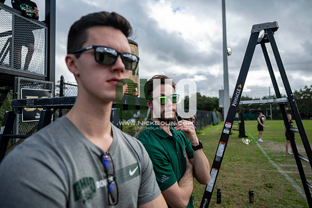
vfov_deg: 53.2
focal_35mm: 24
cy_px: 104
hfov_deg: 73.7
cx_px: 156
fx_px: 208
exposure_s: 1/1250
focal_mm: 24
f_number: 2.8
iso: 125
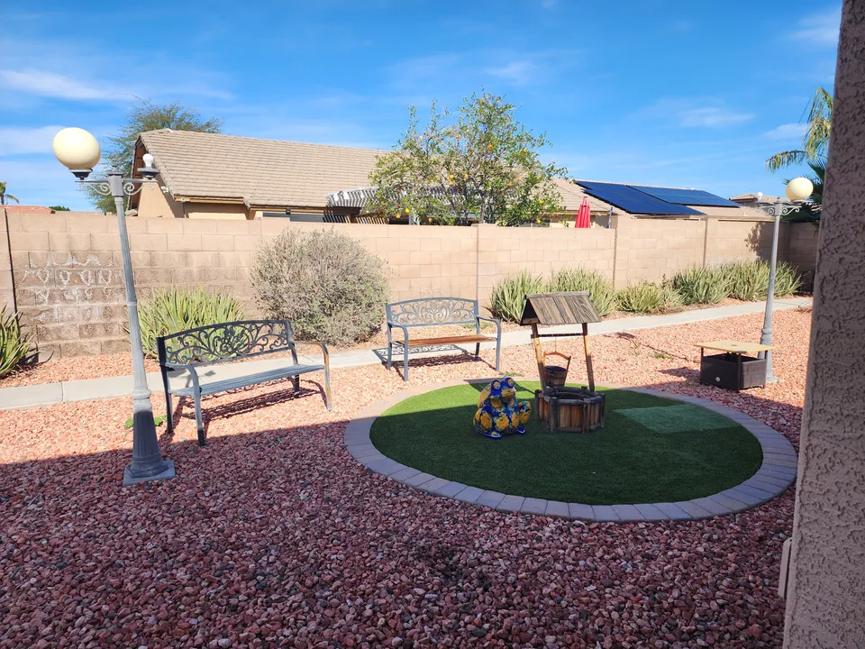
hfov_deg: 73.9
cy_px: 324
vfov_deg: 58.9
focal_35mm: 23
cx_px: 432
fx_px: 575
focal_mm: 6.4
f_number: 1.8
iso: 12
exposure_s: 1/750
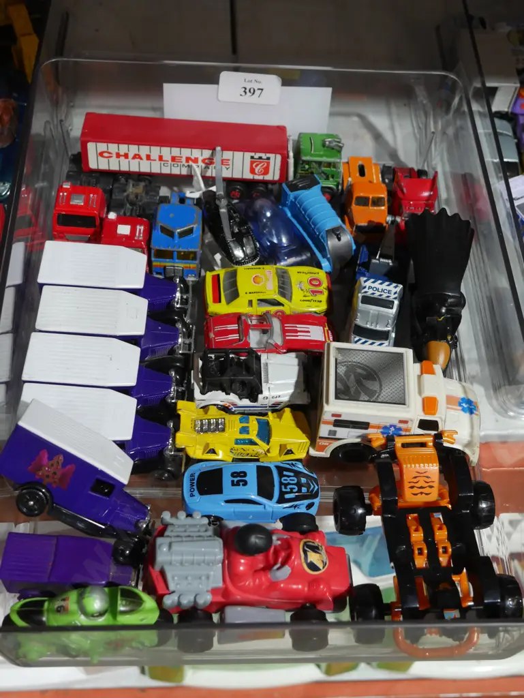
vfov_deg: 41.2
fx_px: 928
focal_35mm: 46
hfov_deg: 31.5
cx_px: 262
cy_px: 349
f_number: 5.1
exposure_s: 1/60
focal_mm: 23
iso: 640
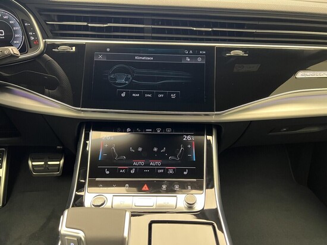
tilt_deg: -25.9
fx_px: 246
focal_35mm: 26
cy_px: 122
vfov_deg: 53.1
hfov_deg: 67.3
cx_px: 164
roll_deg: -1.1
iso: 400
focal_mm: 5.7
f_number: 1.5
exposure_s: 1/50
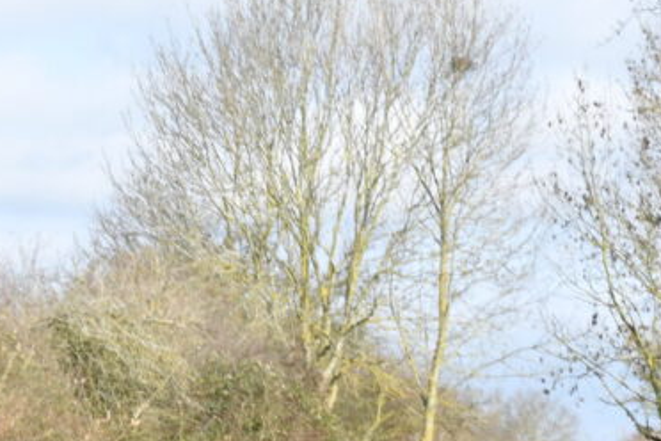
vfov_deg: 9.3
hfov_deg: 14.2
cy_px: 582
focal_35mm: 144
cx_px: 329
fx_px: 2651
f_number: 11
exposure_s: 1/125
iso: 400
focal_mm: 35
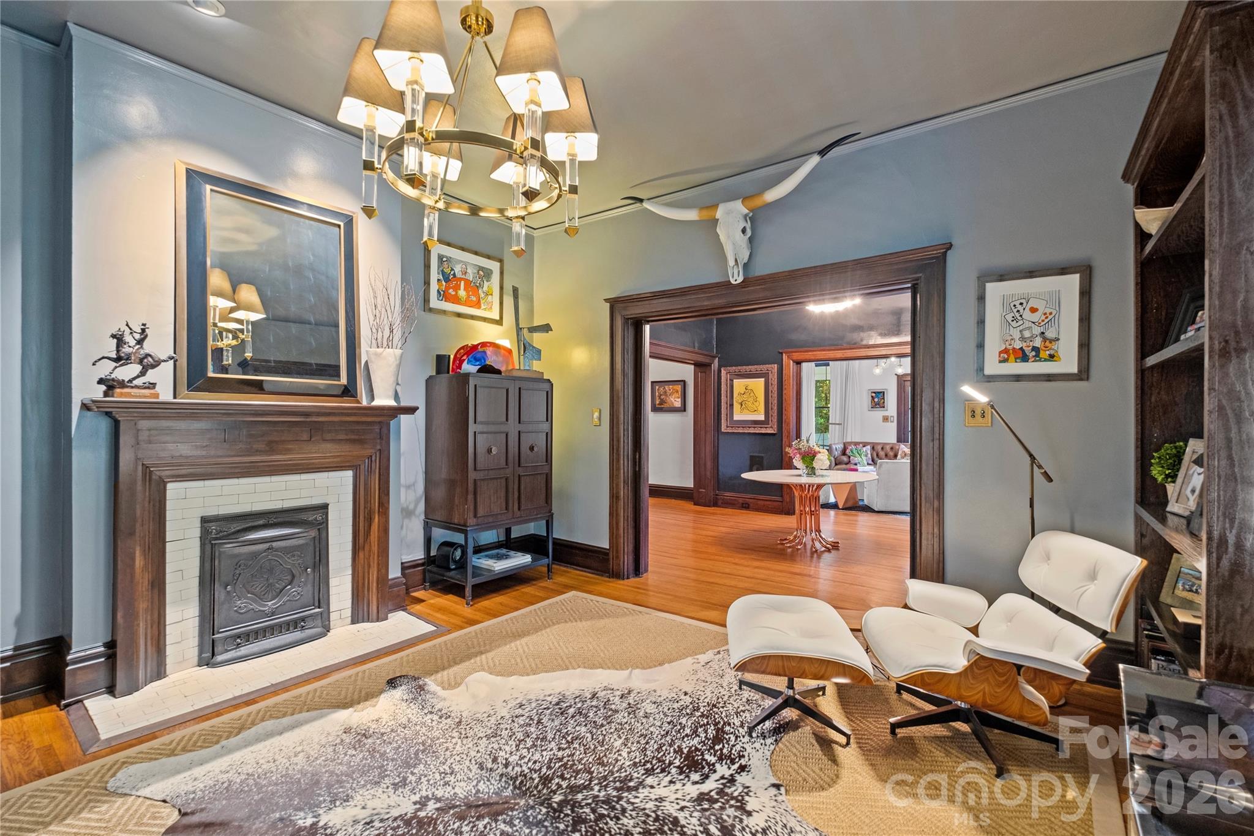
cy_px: 418
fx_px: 522
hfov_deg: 100.4
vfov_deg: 77.3
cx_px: 627
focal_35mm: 15
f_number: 4
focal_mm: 10
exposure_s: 1/3
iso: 800
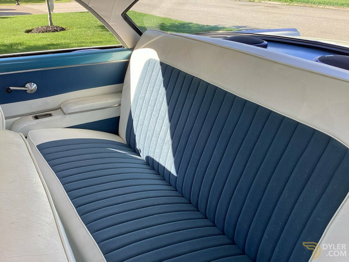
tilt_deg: -27.8
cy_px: 131
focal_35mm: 31
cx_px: 174
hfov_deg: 58.4
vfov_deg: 45.4
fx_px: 313
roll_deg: +0.7
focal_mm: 3.3
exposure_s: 1/195
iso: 25
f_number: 2.4
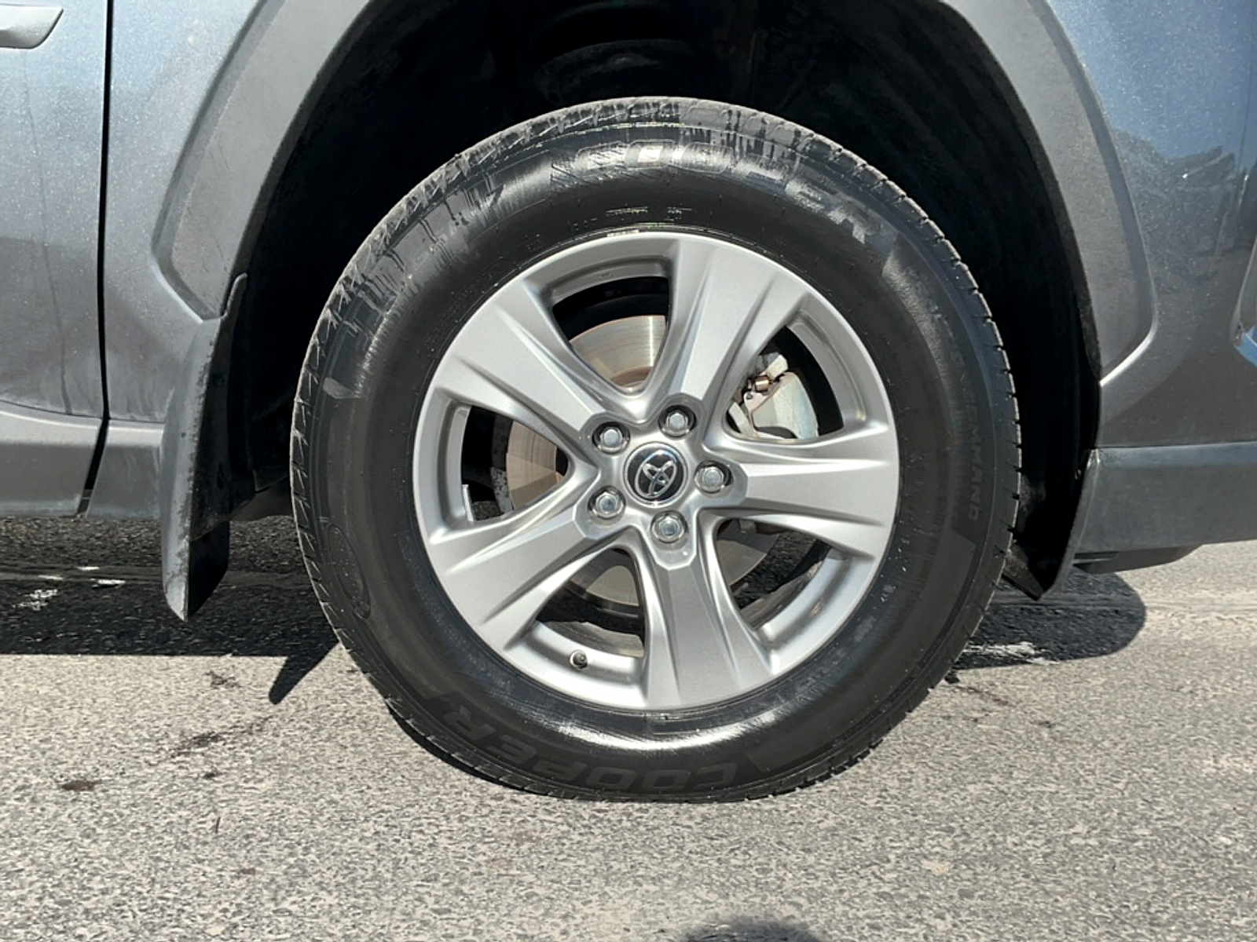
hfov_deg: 60.0
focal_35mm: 30
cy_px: 471
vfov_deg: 46.8
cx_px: 628
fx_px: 1089
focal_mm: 3
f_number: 1.8
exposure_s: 1/1144
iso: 25
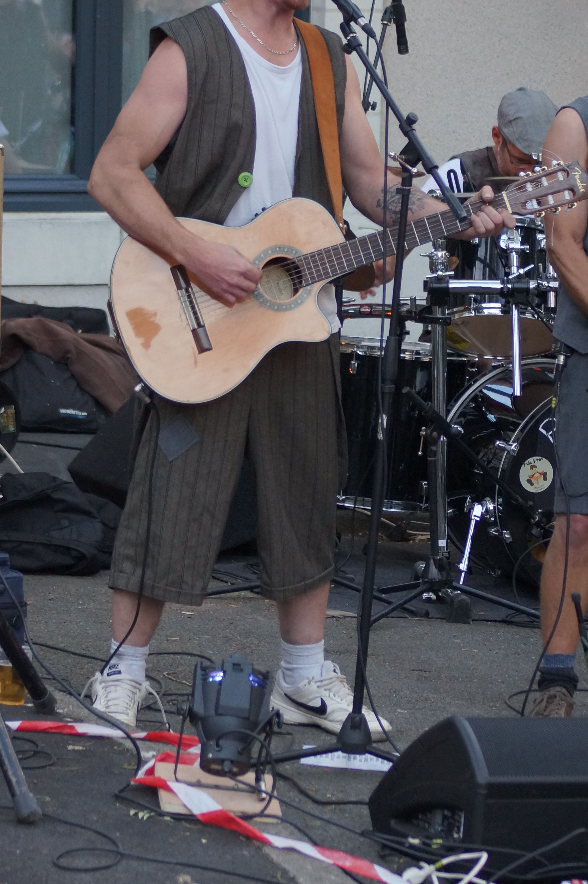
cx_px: 315
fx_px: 4665
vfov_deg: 10.8
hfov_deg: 7.2
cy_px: 461
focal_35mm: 190
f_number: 5
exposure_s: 1/160
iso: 1000
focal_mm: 90
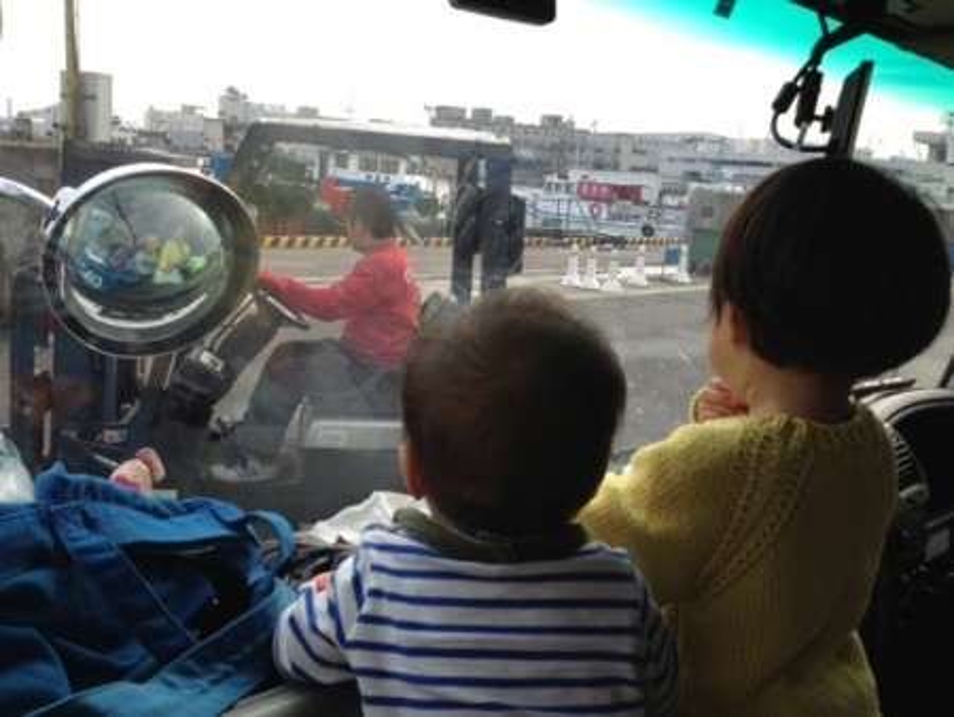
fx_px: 965
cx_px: 477
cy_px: 358
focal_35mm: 35
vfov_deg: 40.7
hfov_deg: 52.6
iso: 50
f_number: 2.4
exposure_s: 1/294
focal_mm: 4.28
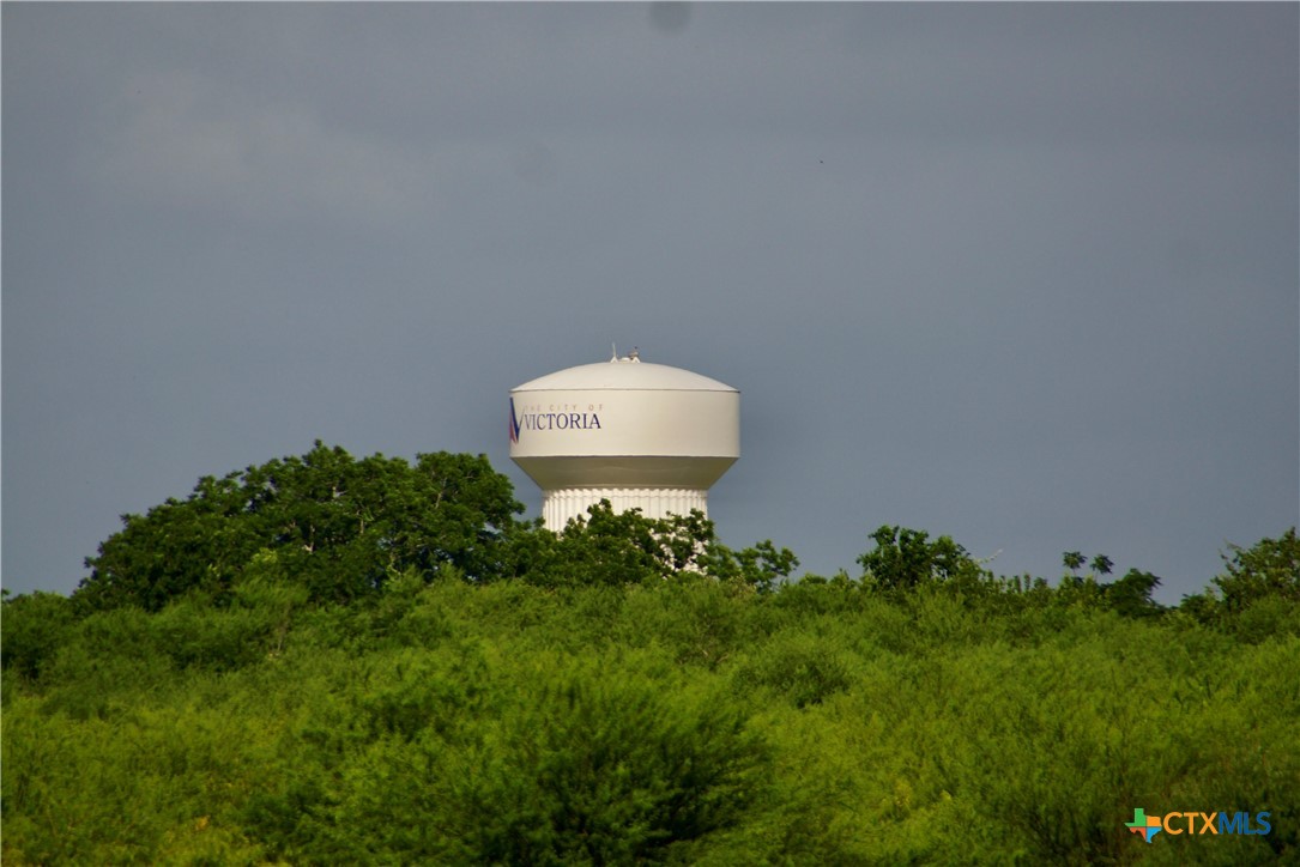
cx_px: 650
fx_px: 18962
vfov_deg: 2.6
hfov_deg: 3.9
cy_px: 434
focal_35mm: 525
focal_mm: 250
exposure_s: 1/1000
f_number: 6.3
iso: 100
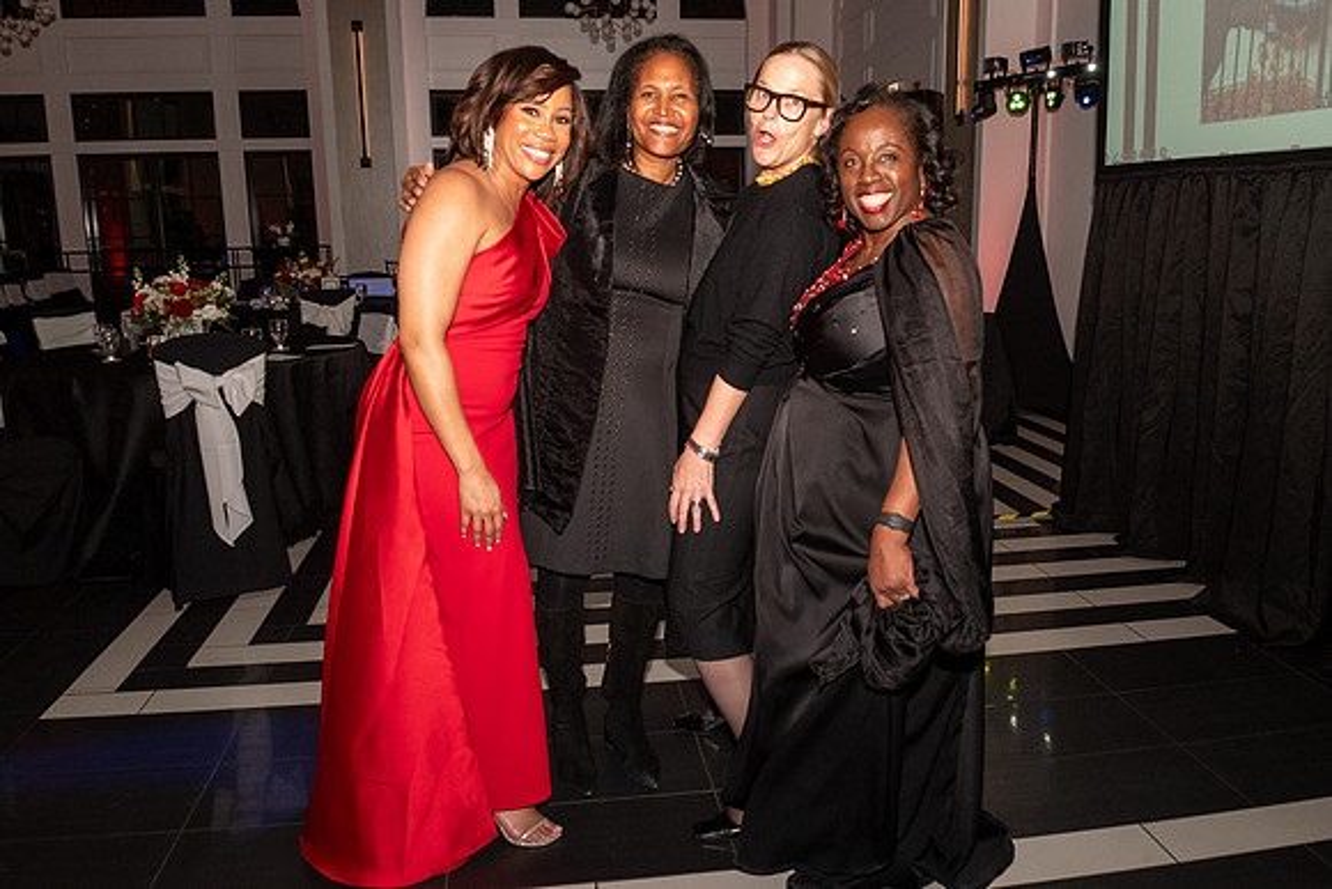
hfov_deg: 67.4
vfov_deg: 48.0
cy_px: 444
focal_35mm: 27
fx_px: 999
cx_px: 666
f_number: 6.3
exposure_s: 1/125
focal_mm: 18
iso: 2500
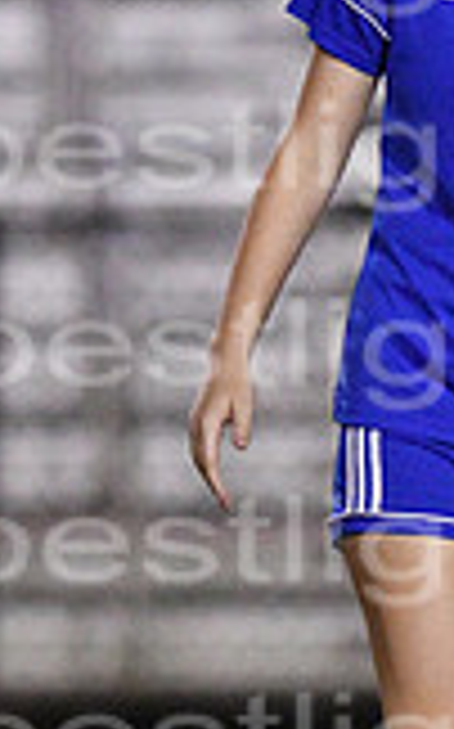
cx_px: 544
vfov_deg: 1.3
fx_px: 32604
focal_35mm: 1644
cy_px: 452
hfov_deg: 0.8
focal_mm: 300
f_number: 3.5
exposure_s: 1/640
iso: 10000
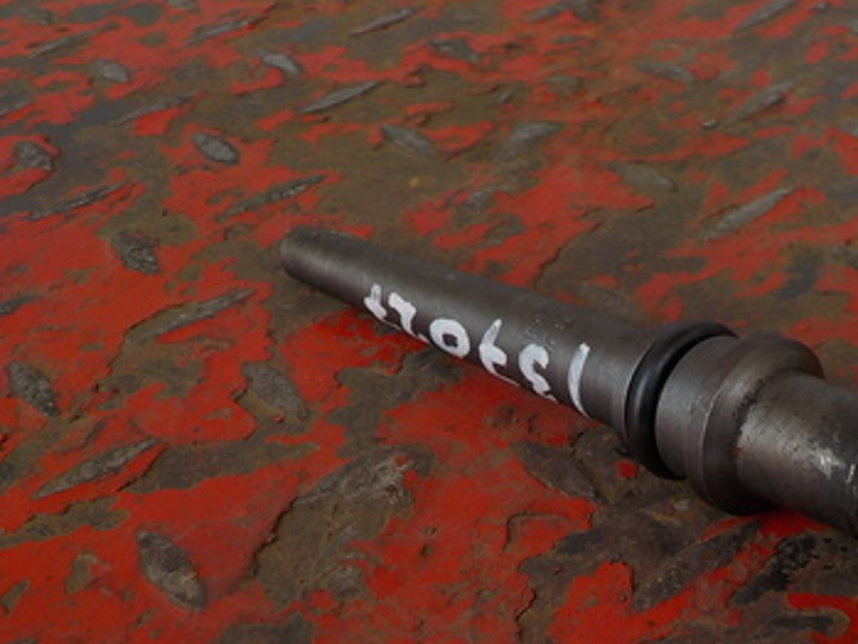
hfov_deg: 34.8
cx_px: 516
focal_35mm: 55
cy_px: 575
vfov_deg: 25.8
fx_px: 1364
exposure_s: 1/100
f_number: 3.3
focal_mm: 4.1
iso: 125
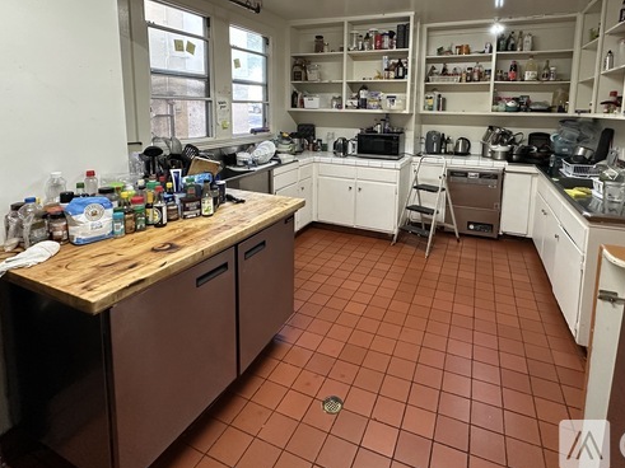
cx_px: 341
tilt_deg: -6.6
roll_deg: -0.8
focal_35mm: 19
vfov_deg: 66.6
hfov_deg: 84.5
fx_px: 343
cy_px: 153
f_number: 2.2
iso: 400
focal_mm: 2.22
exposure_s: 1/60
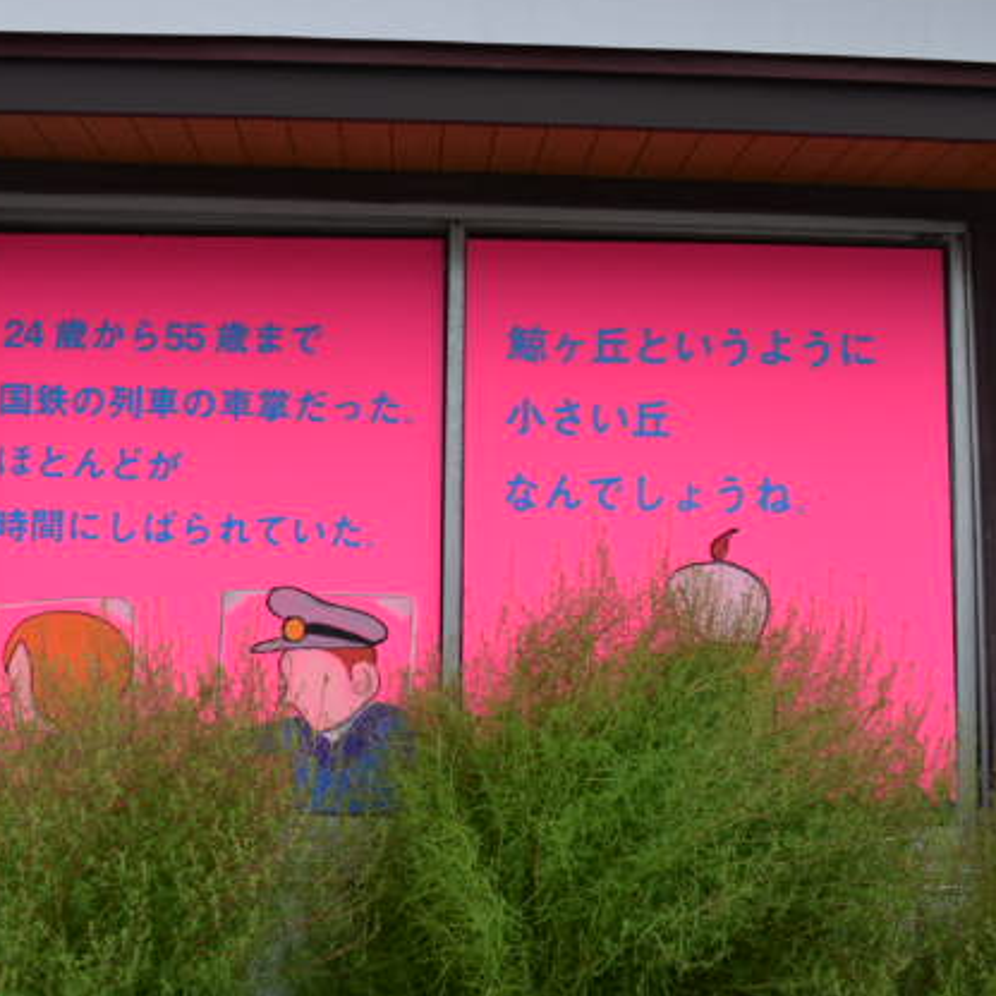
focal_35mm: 47
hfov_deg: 36.0
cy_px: 491
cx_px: 426
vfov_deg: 36.1
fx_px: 1530
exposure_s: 1/250
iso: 250
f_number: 8
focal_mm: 24
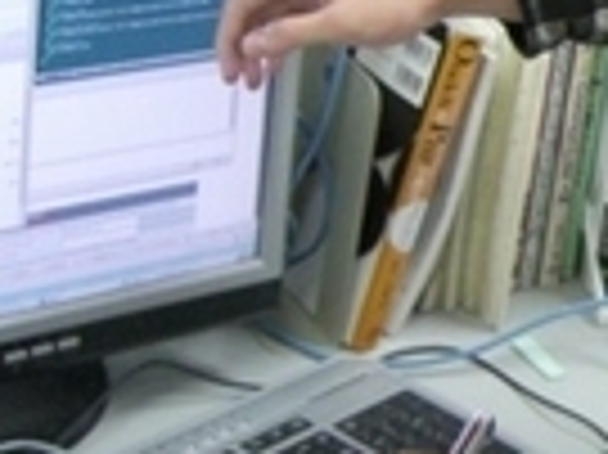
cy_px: 171
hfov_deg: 13.4
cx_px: 1013
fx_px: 2369
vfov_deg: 11.0
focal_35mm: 135
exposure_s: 1/50
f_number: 2.7
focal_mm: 6.2
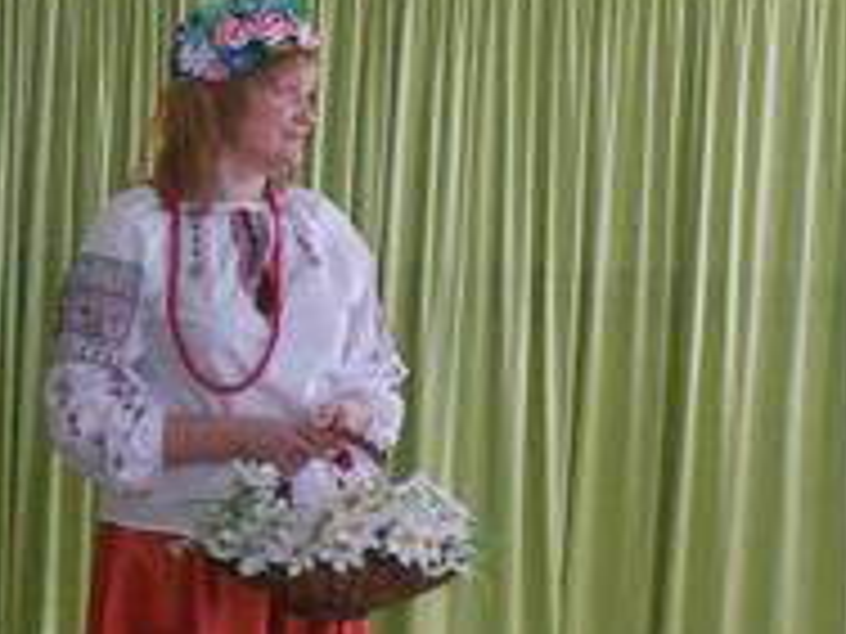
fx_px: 5157
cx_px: 639
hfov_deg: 9.4
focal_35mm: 211
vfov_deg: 7.0
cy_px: 481
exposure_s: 1/30
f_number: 4.2
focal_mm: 10.9
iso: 800
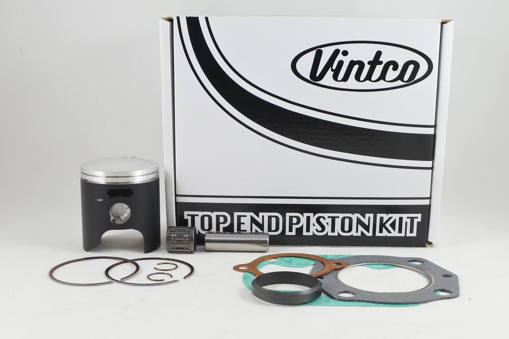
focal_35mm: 35
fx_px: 495
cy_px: 170
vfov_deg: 37.9
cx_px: 254
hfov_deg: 54.4
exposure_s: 1/125
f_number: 4
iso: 450
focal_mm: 13.1
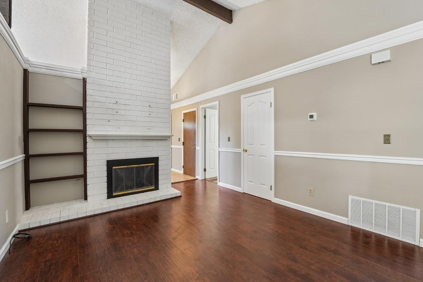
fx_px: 176
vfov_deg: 77.3
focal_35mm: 15
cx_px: 224
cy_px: 138
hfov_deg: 100.3
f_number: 8
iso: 640
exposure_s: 1/15
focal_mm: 14
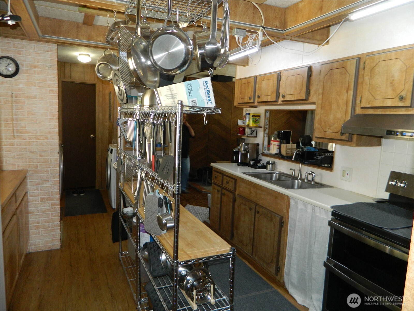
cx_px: 207
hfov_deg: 69.4
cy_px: 156
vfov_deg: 54.9
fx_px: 299
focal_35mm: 25
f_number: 3.1
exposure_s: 1/30
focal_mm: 4.5
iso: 200
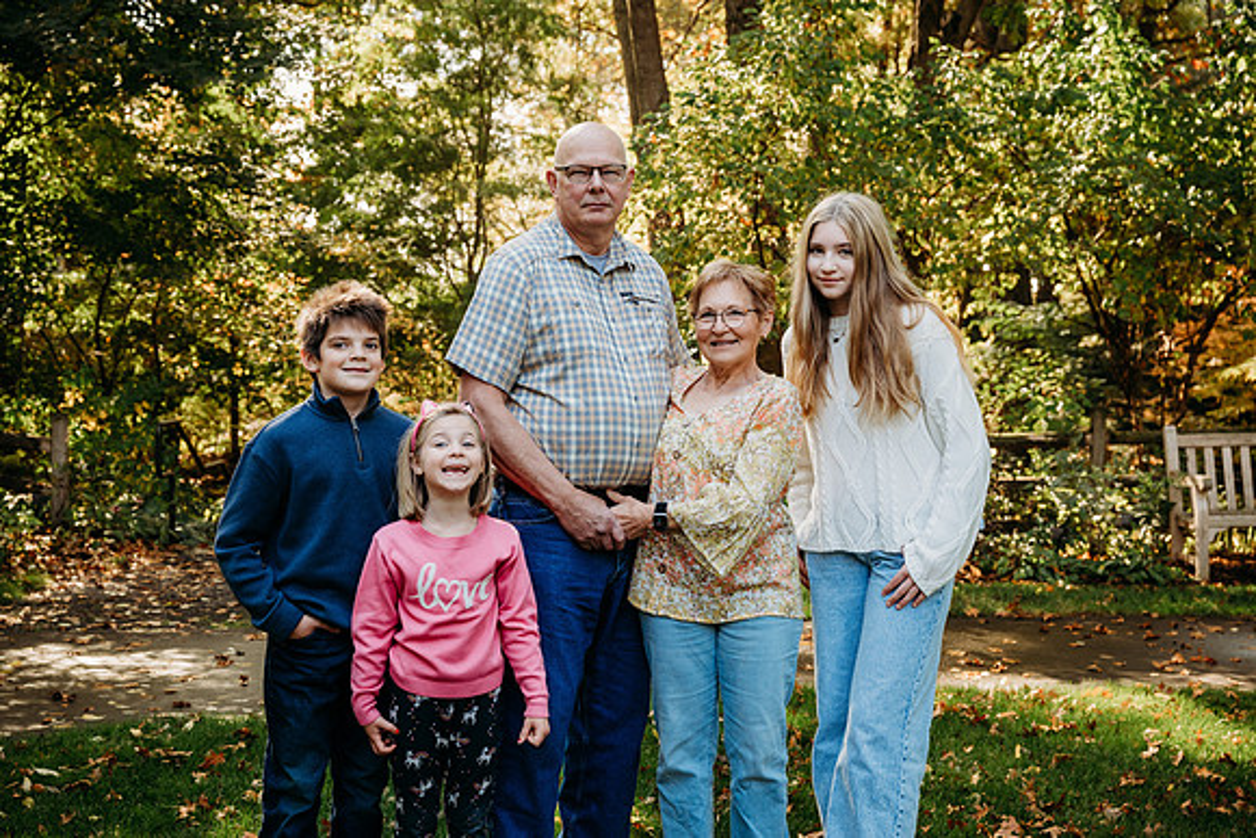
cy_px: 419
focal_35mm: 48
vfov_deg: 28.3
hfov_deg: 41.4
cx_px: 636
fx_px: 1661
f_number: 5
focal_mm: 47
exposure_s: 1/250
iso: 400
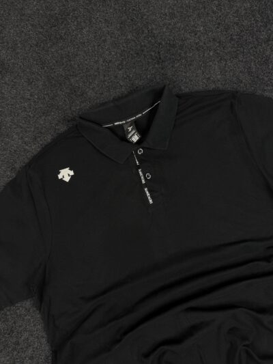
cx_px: 136
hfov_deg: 56.8
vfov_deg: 71.6
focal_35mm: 24
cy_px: 182
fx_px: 252
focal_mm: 6.76
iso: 125
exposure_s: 1/50
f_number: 1.78
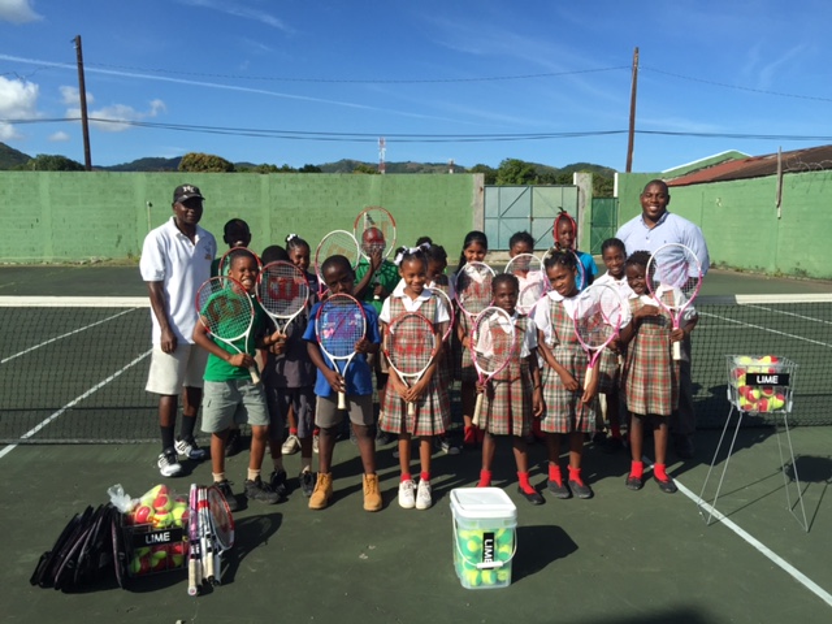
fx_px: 697
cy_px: 312
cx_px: 416
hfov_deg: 61.7
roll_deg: -0.8
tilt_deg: -8.9
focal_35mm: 29
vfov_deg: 48.2
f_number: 2.2
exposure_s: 1/2198
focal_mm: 4.15
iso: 32
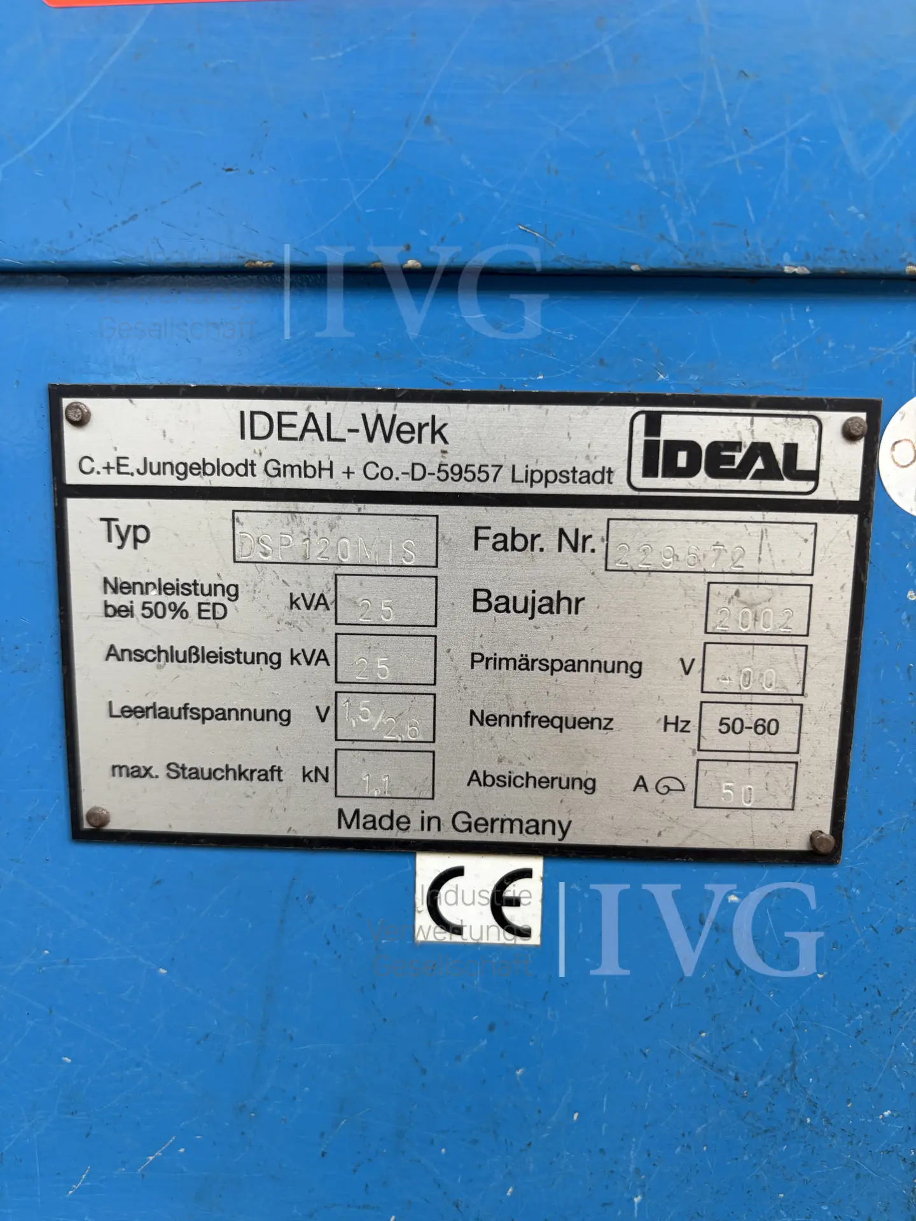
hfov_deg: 53.1
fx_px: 917
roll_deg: +0.0
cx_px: 458
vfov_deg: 67.3
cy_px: 610
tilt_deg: -7.3
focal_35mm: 26
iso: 64
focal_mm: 5.96
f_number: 1.6
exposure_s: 1/121
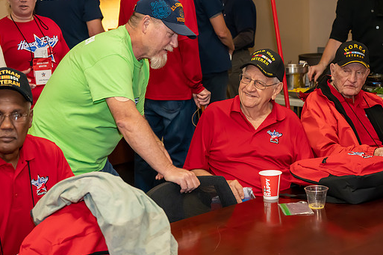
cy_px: 127
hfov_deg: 26.0
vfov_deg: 17.5
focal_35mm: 78
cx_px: 180
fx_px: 829
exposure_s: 1/160
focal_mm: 69
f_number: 6
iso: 10000
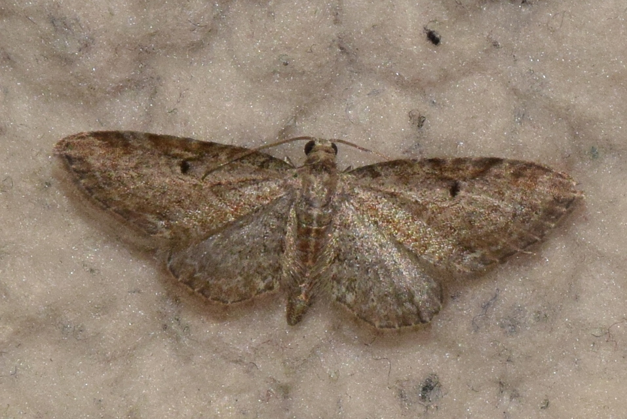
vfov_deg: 6.6
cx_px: 314
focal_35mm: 210
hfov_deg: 9.8
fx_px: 3661
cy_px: 210
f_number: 14
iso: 1000
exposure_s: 1/200
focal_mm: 140
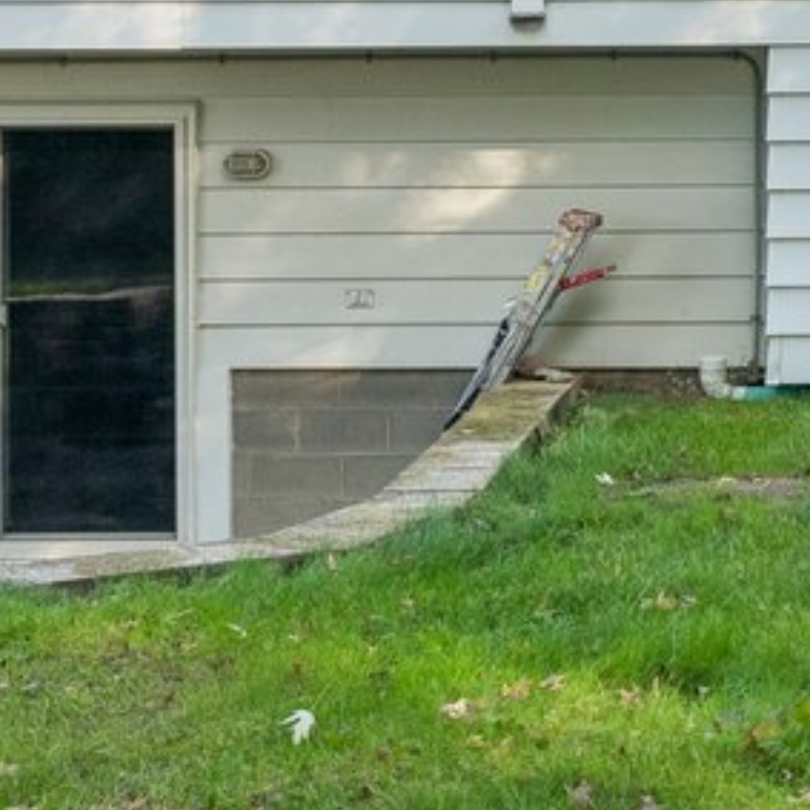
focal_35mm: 86
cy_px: 90
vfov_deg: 19.8
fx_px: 2277
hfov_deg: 19.3
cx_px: 887
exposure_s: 1/125
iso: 400
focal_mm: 14
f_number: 8
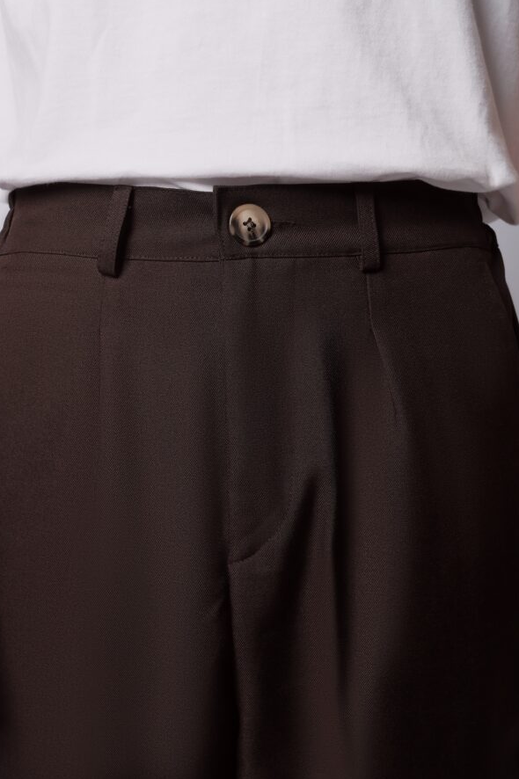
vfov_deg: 31.9
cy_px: 390
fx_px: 1363
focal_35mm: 63
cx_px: 257
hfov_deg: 21.6
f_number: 6.4
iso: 500
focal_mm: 41.4
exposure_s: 1/125
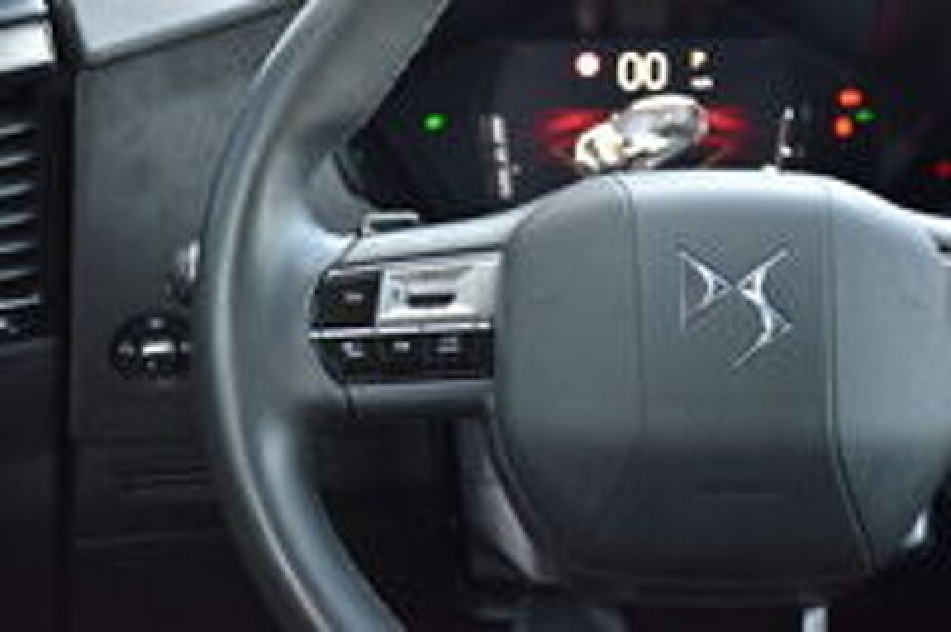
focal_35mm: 63
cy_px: 316
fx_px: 1663
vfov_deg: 21.5
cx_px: 476
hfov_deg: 31.9
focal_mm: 42
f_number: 4.5
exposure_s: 1/60
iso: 1400
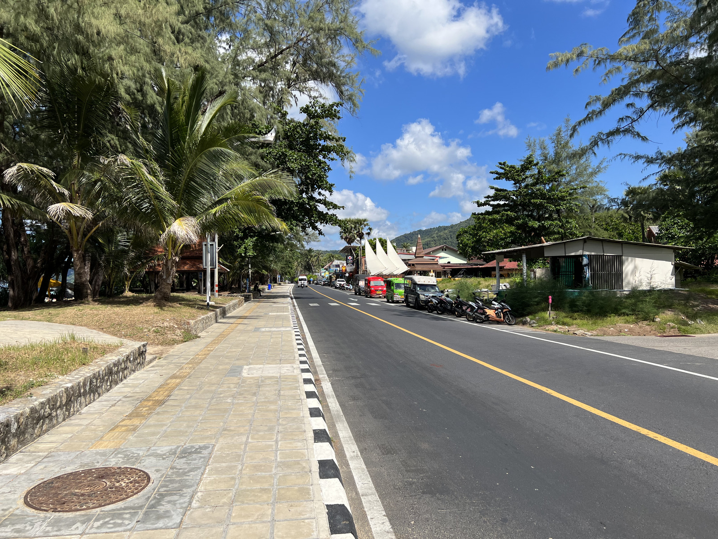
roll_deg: +0.9
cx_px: 359
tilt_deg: +1.2
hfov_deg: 67.3
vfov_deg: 53.1
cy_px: 270
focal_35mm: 26
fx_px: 539
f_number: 1.5
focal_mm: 5.7
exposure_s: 1/5319
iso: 50
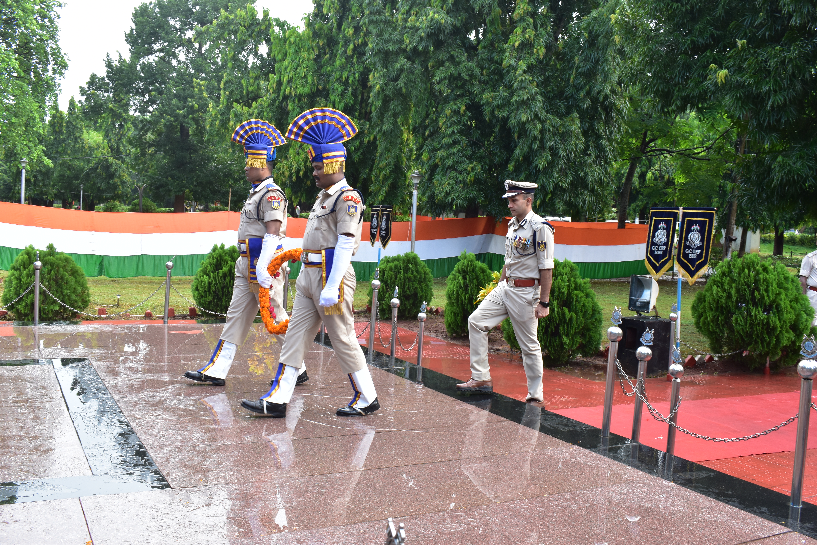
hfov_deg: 55.1
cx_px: 408
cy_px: 272
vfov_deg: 38.4
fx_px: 783
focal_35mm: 34
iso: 400
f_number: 9
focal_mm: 23
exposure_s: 1/100
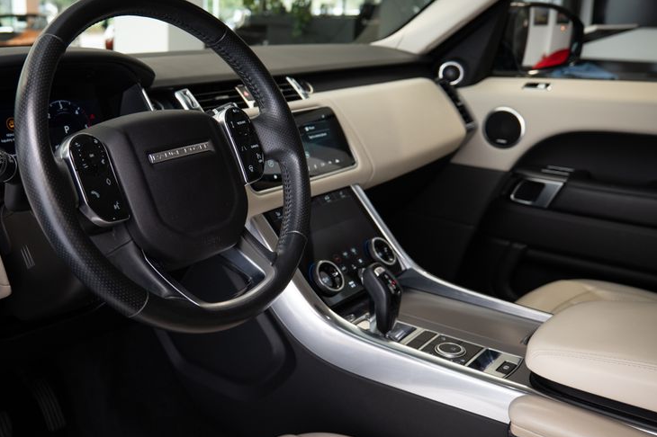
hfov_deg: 50.5
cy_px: 167
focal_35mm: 37
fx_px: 675
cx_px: 192
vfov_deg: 35.7
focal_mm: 24
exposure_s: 1/50
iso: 200
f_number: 3.8
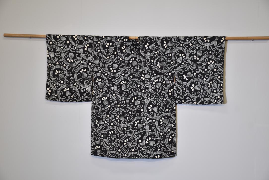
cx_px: 134
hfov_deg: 27.0
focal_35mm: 75
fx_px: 560
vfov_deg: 18.2
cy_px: 90
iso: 400
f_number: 4.8
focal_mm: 50
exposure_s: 1/50
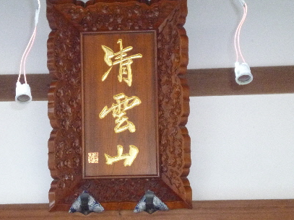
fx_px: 1095
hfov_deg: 15.3
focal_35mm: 129
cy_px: 105
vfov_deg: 11.5
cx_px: 115
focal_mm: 18.7
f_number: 5.5
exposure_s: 1/60
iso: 1000
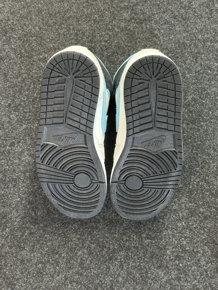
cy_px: 145
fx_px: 403
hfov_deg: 30.3
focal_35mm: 48
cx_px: 109
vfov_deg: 39.7
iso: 500
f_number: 1.78
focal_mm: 6.86
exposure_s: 1/25
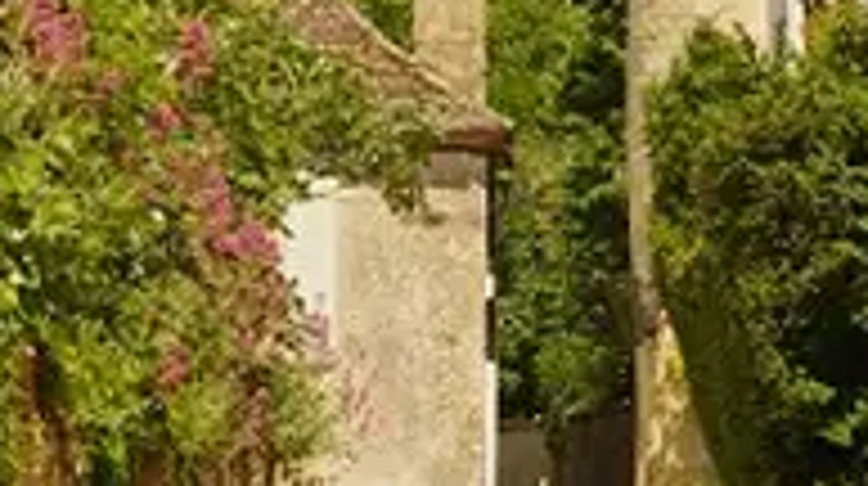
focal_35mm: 319
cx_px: 935
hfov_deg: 6.7
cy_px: -454
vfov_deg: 3.8
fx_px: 7333
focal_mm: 32.5
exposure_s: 1/500
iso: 400
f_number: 9
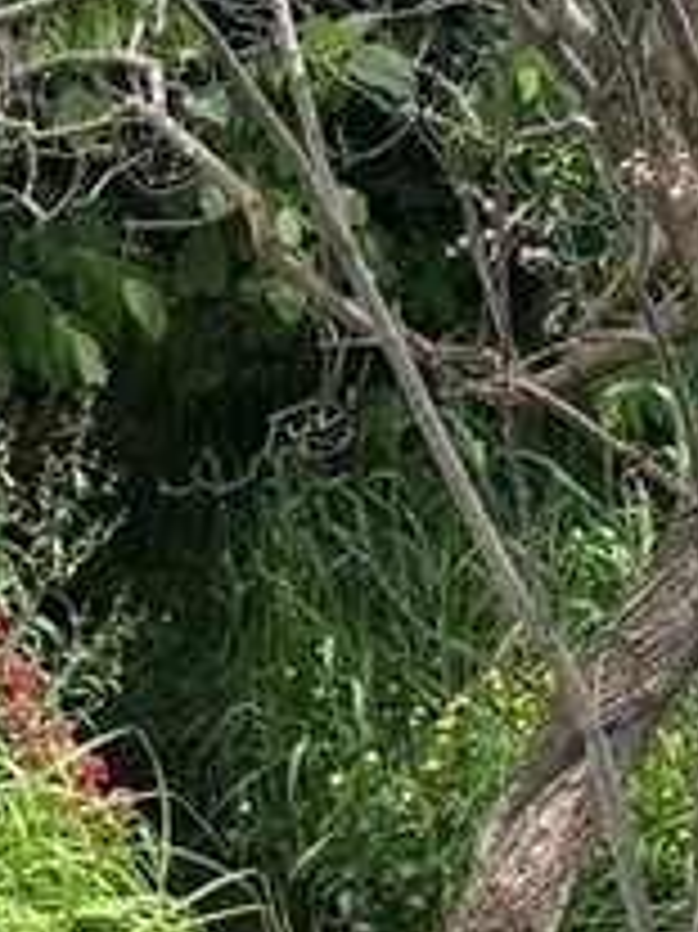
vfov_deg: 10.5
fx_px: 4871
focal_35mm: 181
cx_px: 135
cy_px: 1486
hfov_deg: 8.2
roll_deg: +0.9
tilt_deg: -19.7
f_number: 1.6
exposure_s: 1/781
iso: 50
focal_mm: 5.96
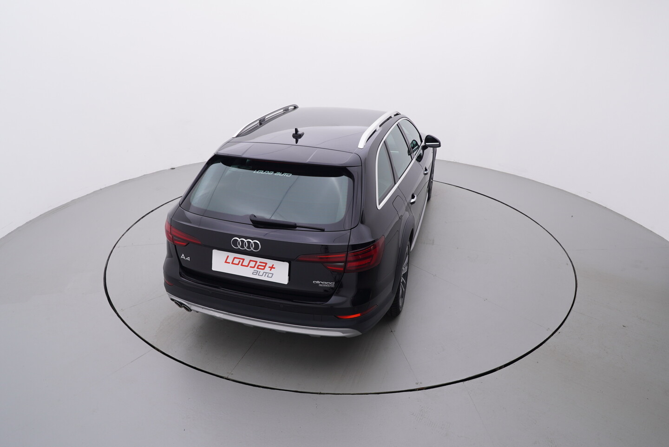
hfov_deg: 77.3
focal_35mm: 22
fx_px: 418
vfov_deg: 56.2
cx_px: 334
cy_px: 224
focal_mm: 15
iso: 200
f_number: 5
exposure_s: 1/80
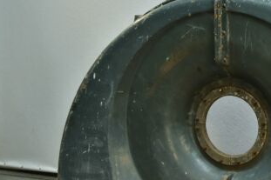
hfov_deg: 17.9
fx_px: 843
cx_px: 258
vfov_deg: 12.2
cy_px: 132
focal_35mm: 112
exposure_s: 1/13
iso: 500
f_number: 18
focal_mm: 58
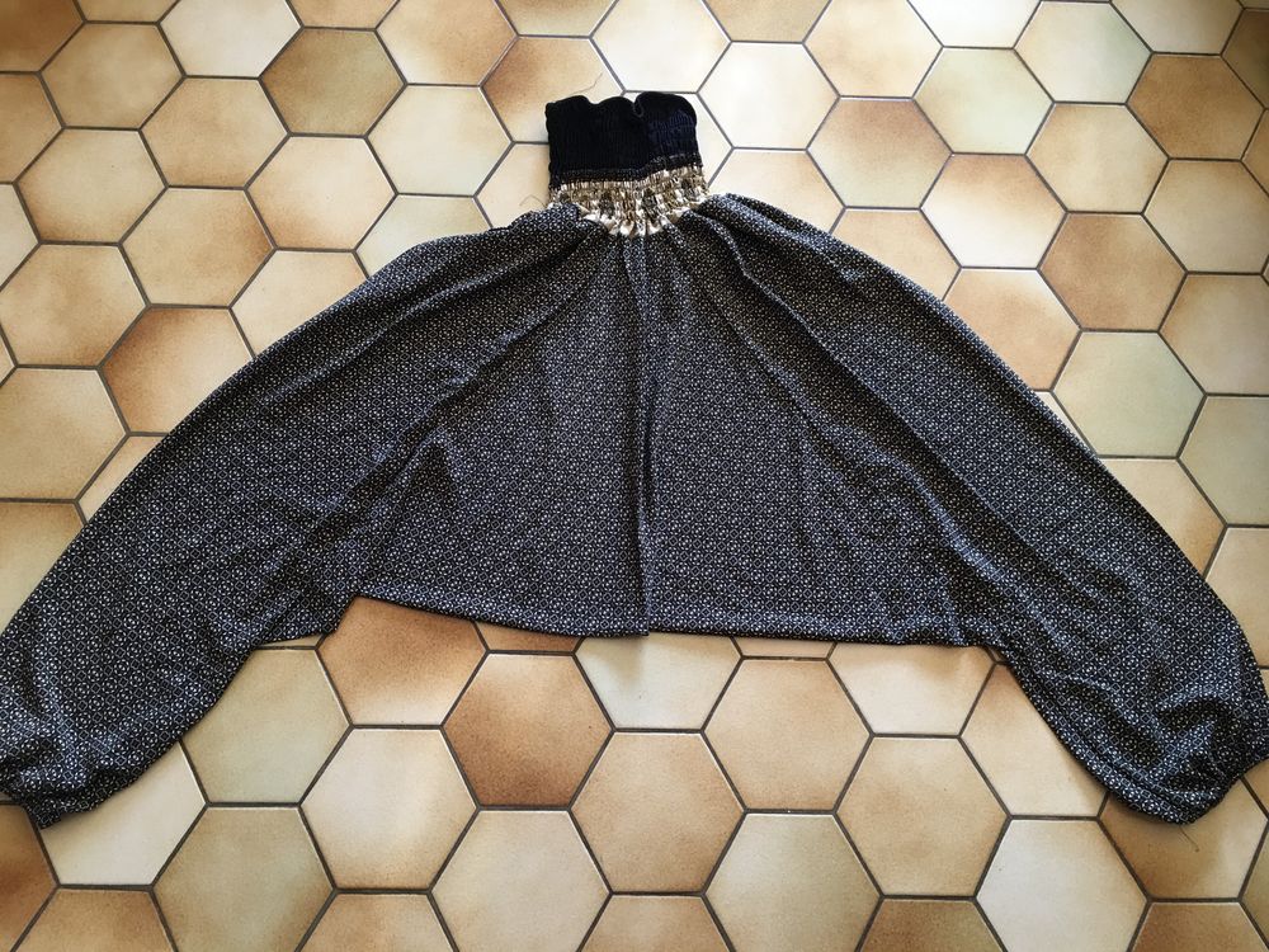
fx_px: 1063
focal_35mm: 29
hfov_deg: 61.7
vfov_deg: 48.2
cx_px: 634
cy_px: 476
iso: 64
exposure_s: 1/17
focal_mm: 4.15
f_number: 2.2
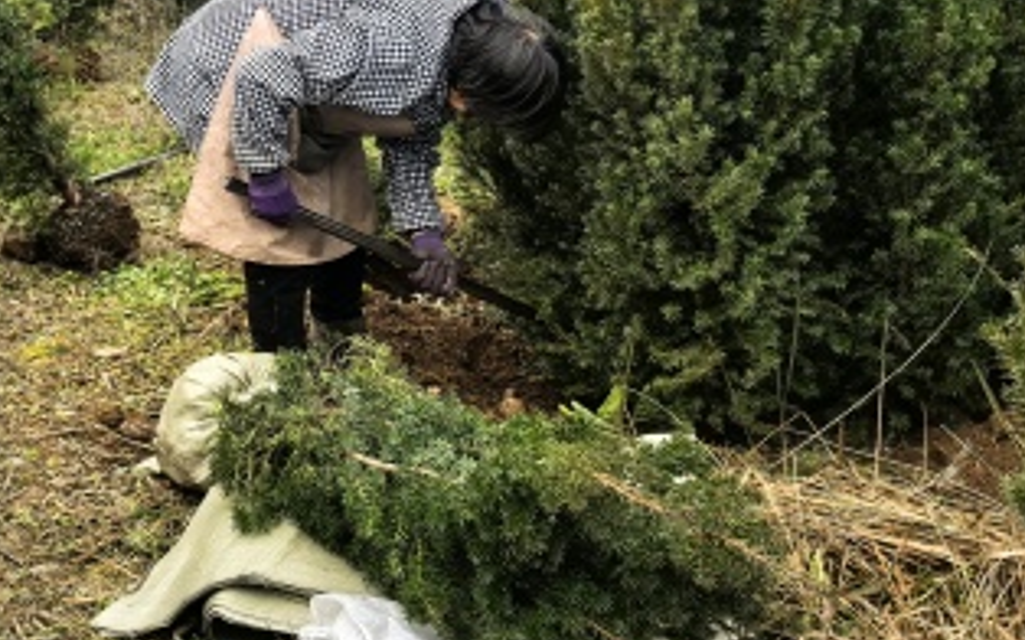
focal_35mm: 54
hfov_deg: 36.8
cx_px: 274
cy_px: 95
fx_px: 1508
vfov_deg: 23.5
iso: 50
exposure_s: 1/688
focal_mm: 1.95
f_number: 2.2
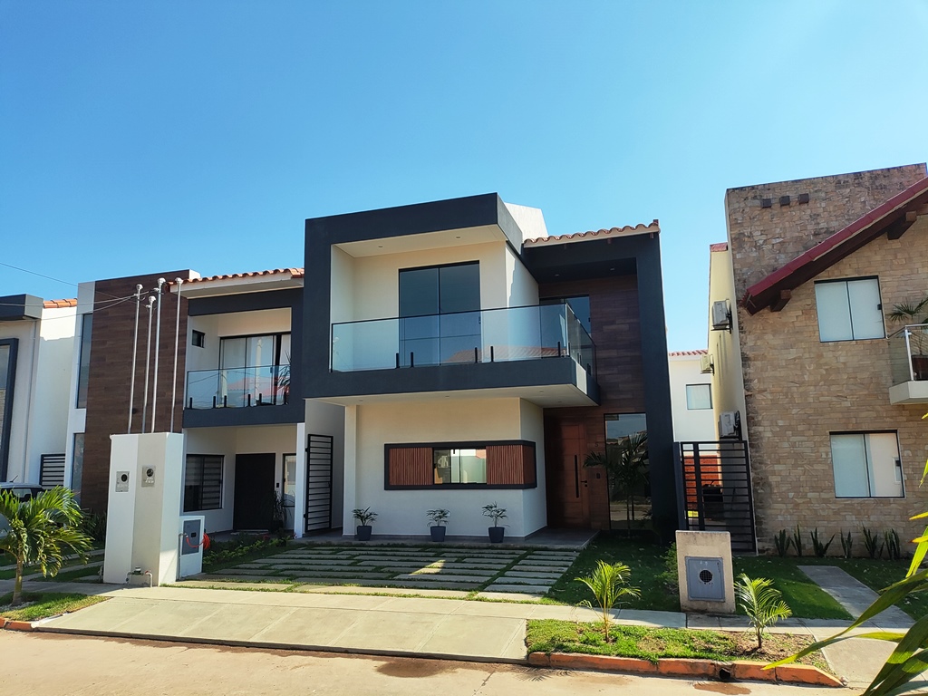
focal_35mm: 25
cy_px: 348
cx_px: 464
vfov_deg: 54.9
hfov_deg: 69.4
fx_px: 670
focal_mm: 4.71
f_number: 1.79
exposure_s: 1/1530
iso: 50
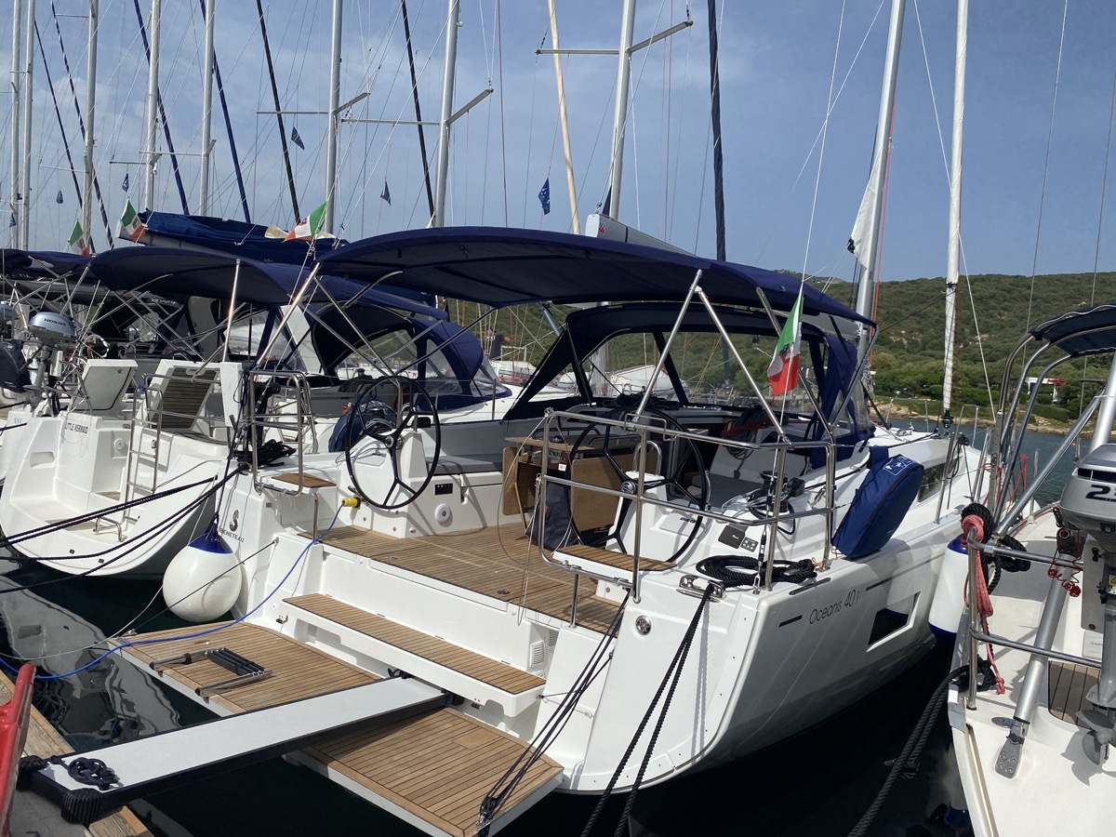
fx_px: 838
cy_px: 418
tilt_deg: -2.6
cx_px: 558
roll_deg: -5.2
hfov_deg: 67.3
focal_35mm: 26
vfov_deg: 53.1
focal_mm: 4.25
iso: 32
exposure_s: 1/6061
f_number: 1.8
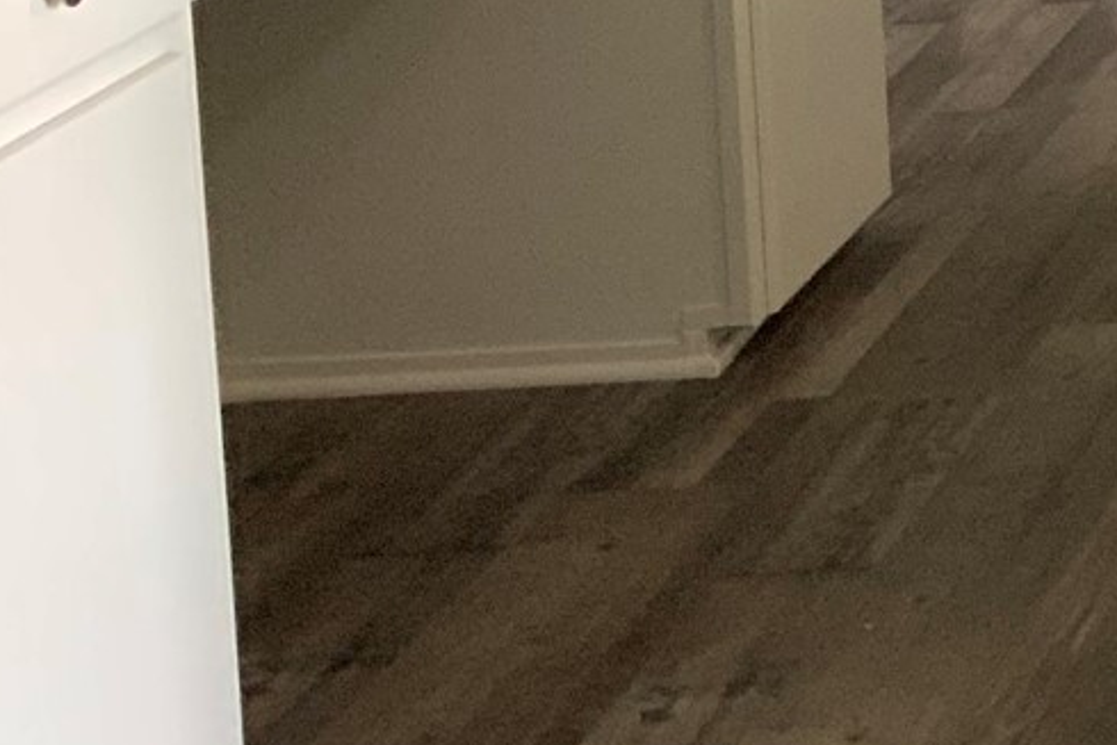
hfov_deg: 13.9
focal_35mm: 126
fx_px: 3910
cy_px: -788
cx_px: 2177
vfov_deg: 10.0
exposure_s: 1/60
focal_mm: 3
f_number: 1.8
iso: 100
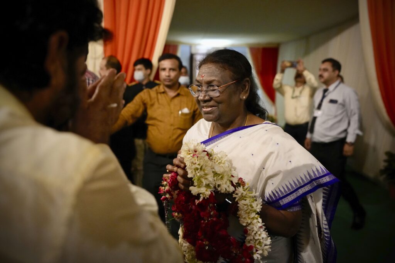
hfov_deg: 54.4
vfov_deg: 37.9
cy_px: 132
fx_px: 384
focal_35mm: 35
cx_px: 198
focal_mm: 35
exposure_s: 1/400
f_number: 2.8
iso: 5000
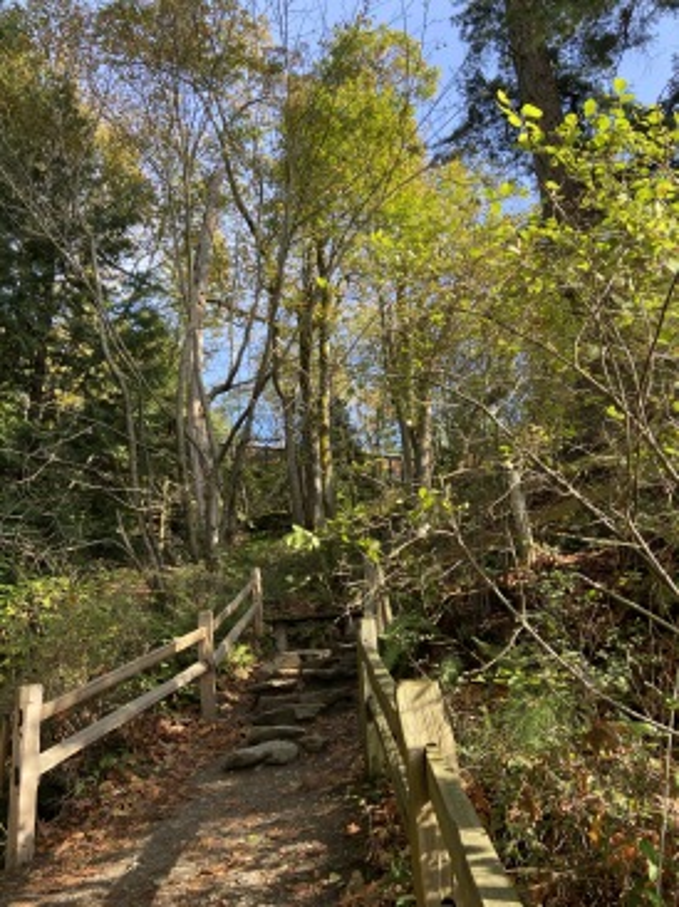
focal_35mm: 26
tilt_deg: +24.3
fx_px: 681
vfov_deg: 67.3
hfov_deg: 53.0
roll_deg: +3.5
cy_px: 454
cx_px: 340
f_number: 1.8
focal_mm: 4.25
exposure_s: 1/295
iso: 32
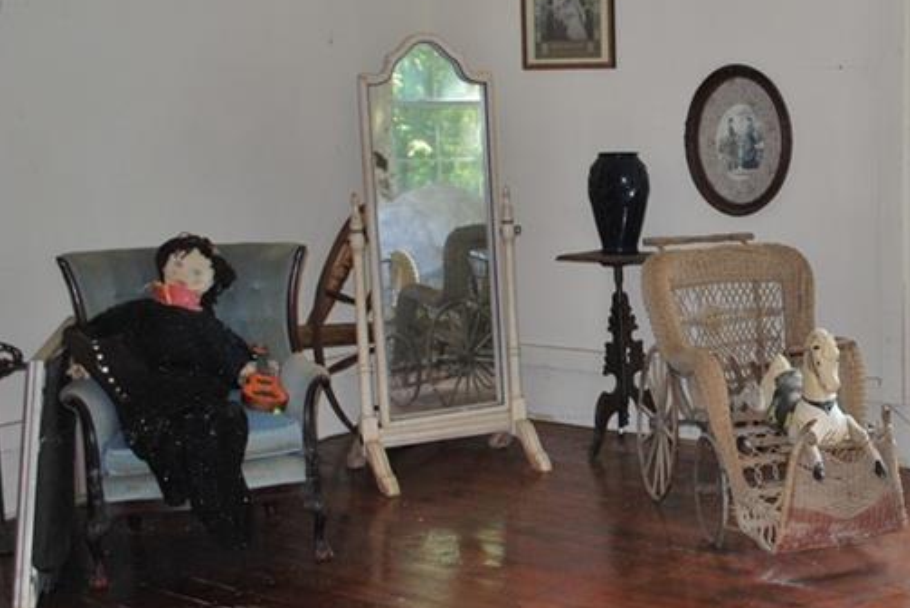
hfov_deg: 33.9
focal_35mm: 55
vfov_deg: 24.7
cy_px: 300
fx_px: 1391
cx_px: 854
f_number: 3.5
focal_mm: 18
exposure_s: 1/60
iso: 200
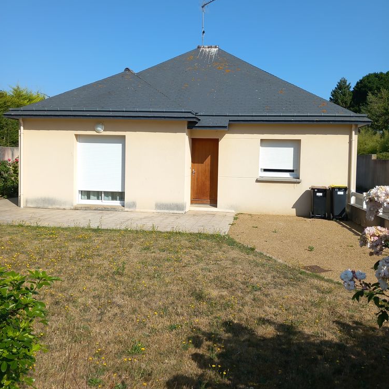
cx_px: 194
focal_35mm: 32
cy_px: 183
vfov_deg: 51.1
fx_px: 407
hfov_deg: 51.1
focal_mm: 4
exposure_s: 1/665
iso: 20
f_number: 1.8
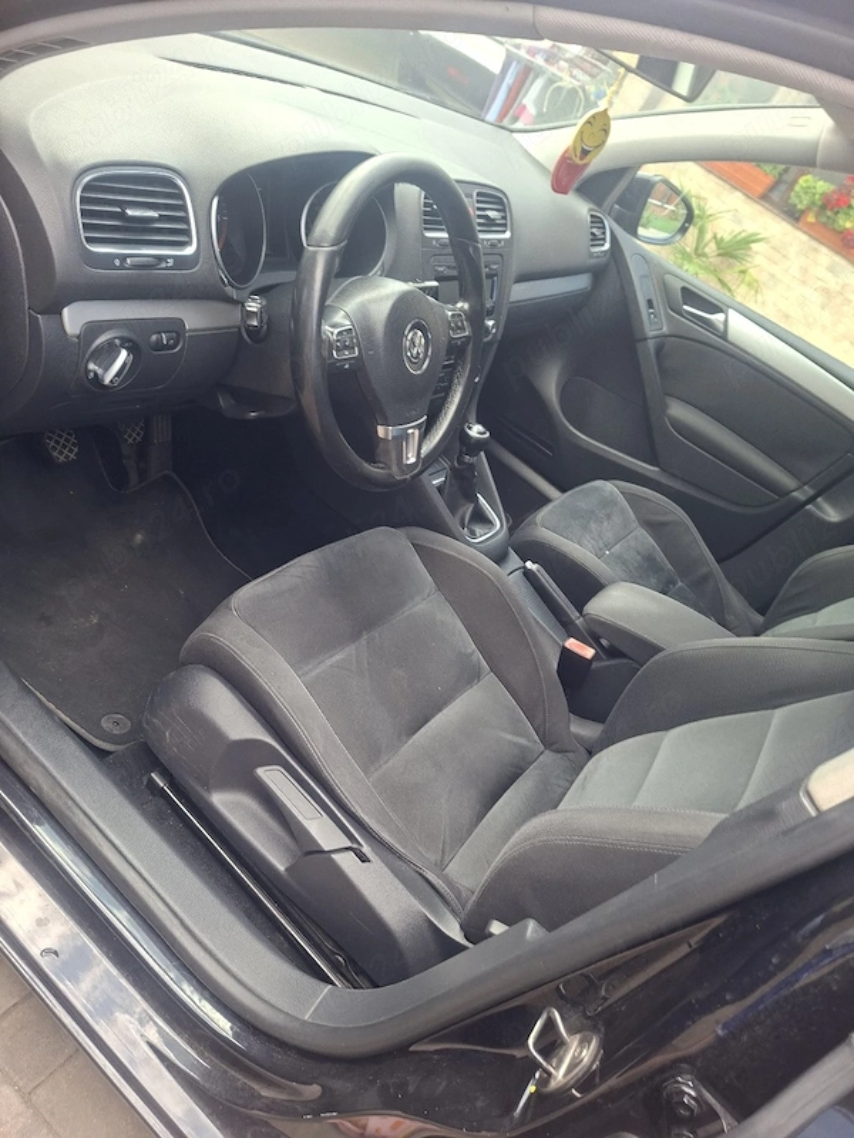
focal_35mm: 23
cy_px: 569
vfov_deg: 73.9
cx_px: 427
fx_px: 757
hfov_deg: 58.9
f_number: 1.8
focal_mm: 5.54
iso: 40
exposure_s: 1/100
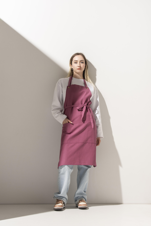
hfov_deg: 14.0
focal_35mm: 98
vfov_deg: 20.8
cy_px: 113
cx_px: 76
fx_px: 616
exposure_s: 1/160
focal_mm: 98
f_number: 11
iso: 160
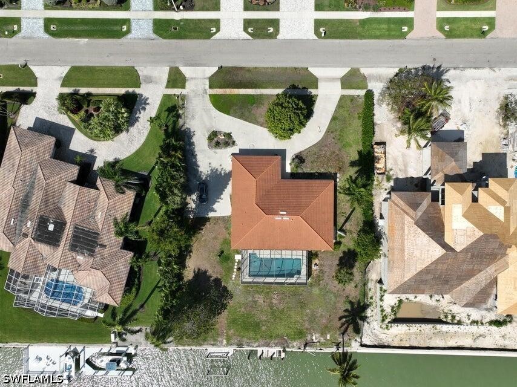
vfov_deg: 56.8
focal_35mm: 24
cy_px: 194
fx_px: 358
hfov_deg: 71.6
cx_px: 258
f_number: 2.8
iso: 100
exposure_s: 1/2000
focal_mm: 12.29
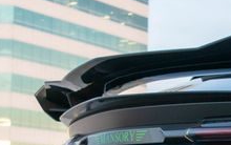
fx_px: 807
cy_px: 192
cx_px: 262
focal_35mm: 128
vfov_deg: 10.0
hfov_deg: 15.8
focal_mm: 18
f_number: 4
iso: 500
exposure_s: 1/60
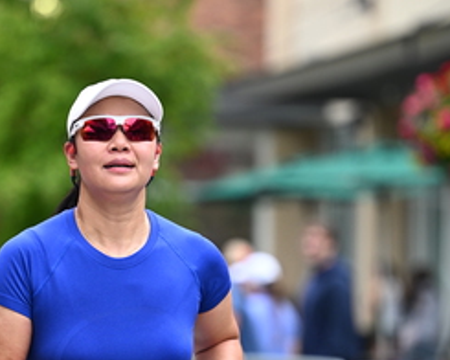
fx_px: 4062
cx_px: 120
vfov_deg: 5.1
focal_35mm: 305
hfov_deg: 6.3
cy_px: 206
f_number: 2.8
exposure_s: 1/2000
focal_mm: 145
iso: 640
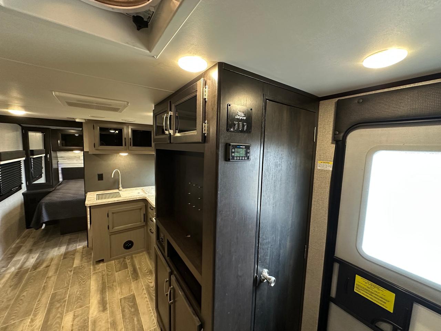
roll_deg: -0.8
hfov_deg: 102.1
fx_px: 178
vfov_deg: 85.7
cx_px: 220
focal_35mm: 14
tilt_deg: -3.9
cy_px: 166
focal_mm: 2.22
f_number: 2.2
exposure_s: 1/60
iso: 400
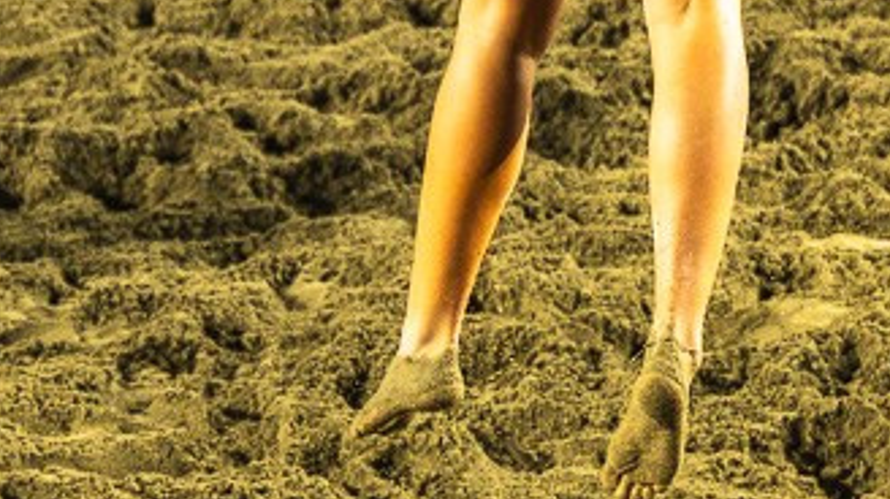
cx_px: 332
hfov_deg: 4.8
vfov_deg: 2.7
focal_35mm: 450
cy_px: -626
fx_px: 10613
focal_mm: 110
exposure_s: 1/800
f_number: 3.2
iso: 800
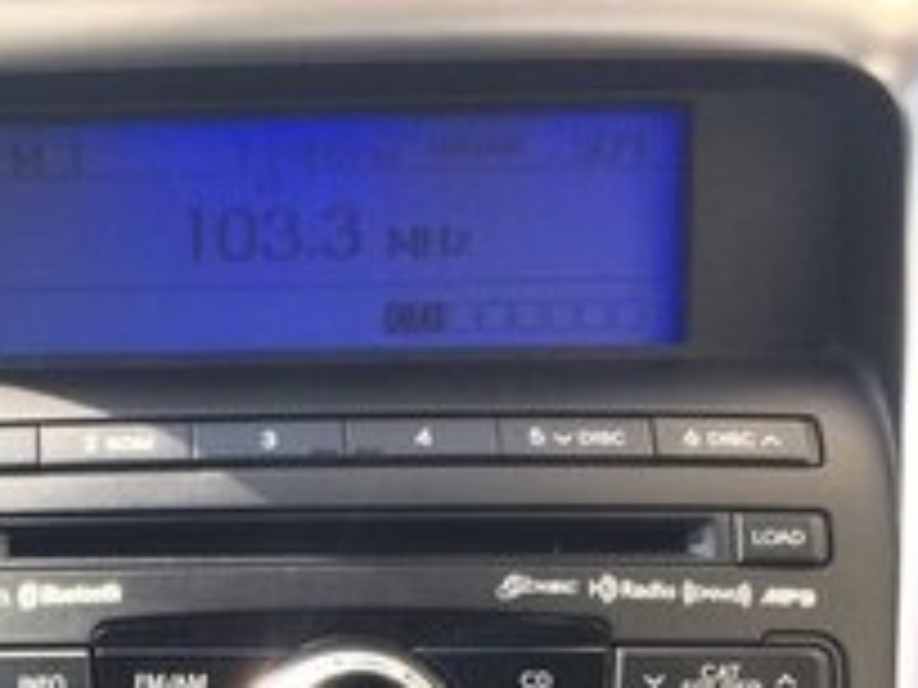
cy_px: 978
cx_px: -194
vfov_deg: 14.8
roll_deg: -0.5
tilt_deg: -28.3
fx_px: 2493
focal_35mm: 94
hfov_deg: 19.6
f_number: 2.2
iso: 40
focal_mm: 4.15
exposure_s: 1/100
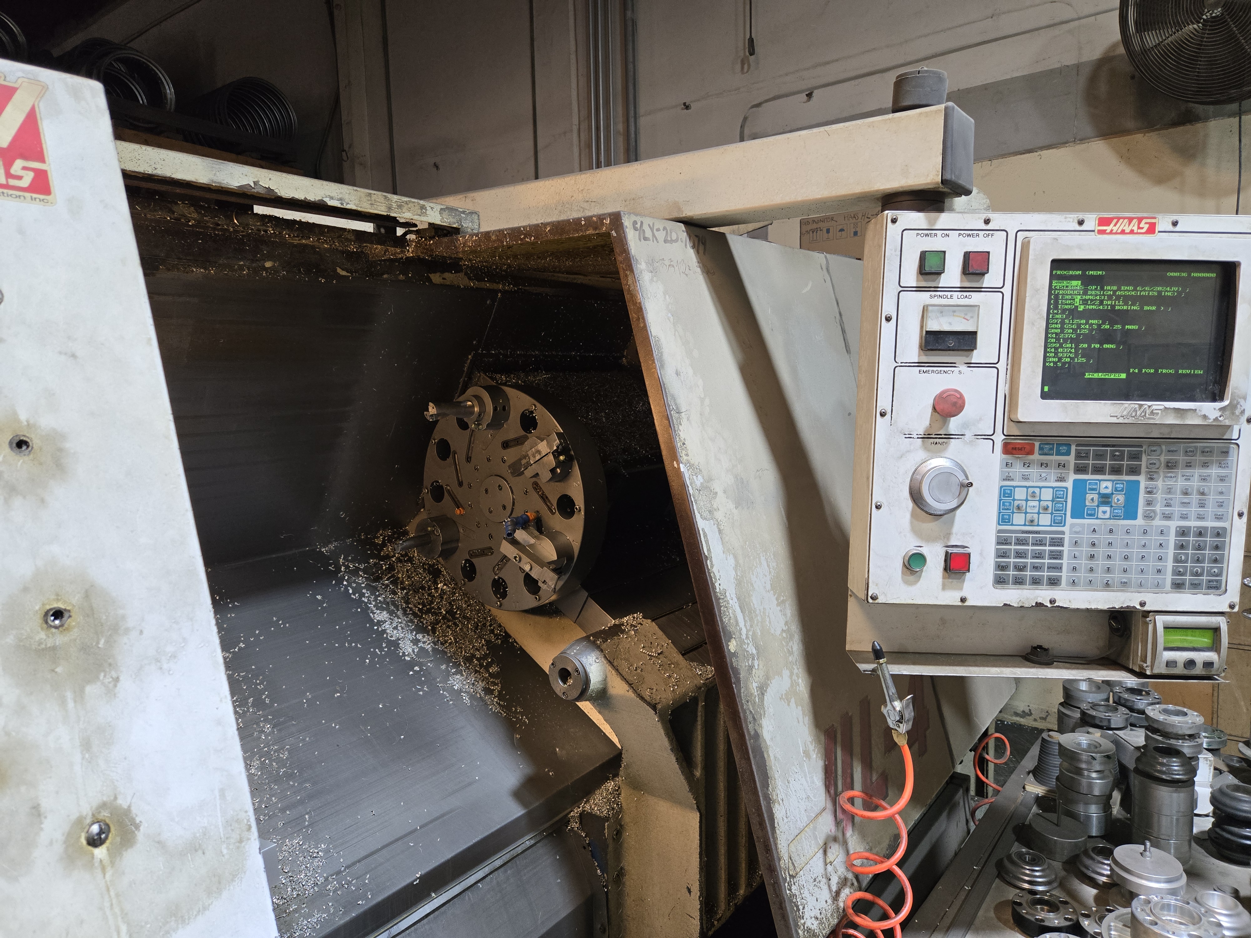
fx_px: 831
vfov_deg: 58.9
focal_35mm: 23
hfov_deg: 73.9
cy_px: 469
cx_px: 626
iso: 320
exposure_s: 1/120
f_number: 1.8
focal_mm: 5.4
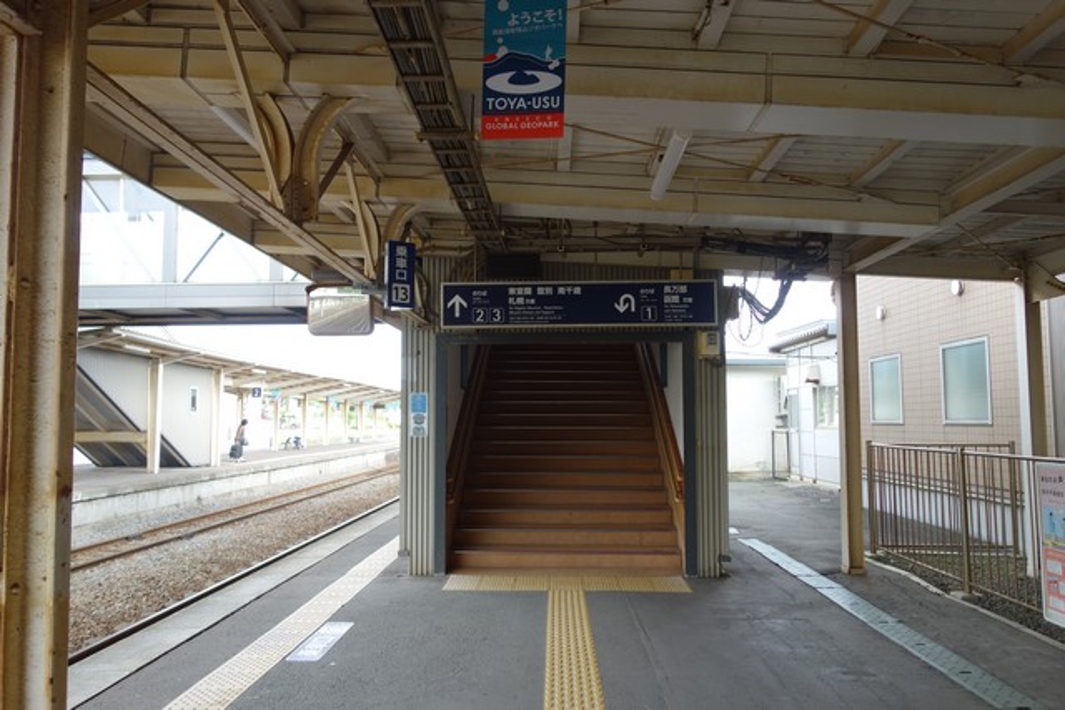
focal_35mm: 28
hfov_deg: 65.5
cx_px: 532
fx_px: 828
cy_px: 355
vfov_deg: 46.4
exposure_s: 1/100
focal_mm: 10.4
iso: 125
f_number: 2.2
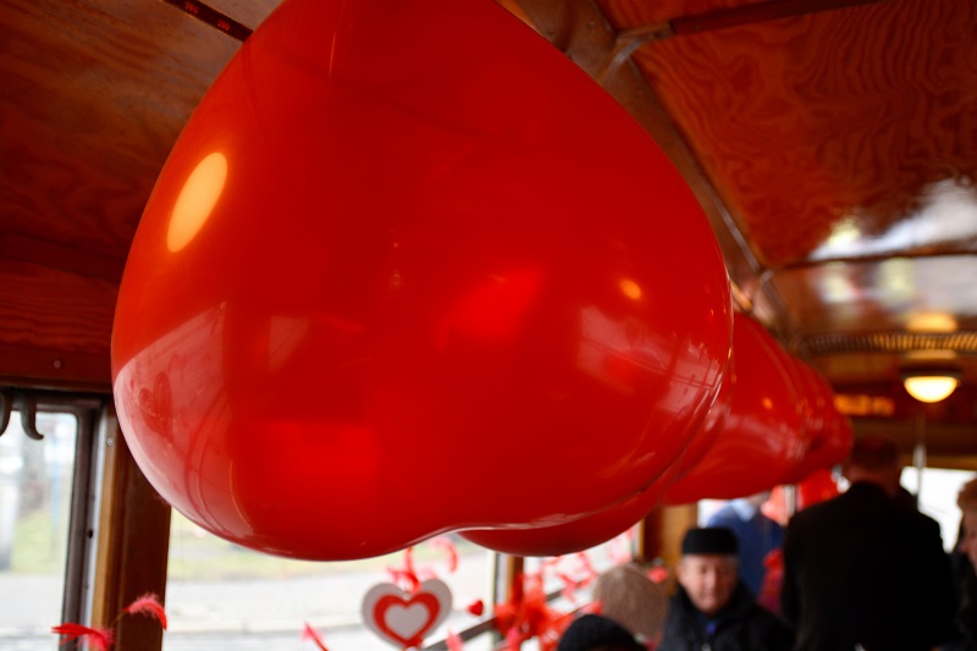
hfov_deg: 51.3
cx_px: 488
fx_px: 1017
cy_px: 326
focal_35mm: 38
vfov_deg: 35.5
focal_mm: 25
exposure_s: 1/80
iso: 400
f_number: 3.8
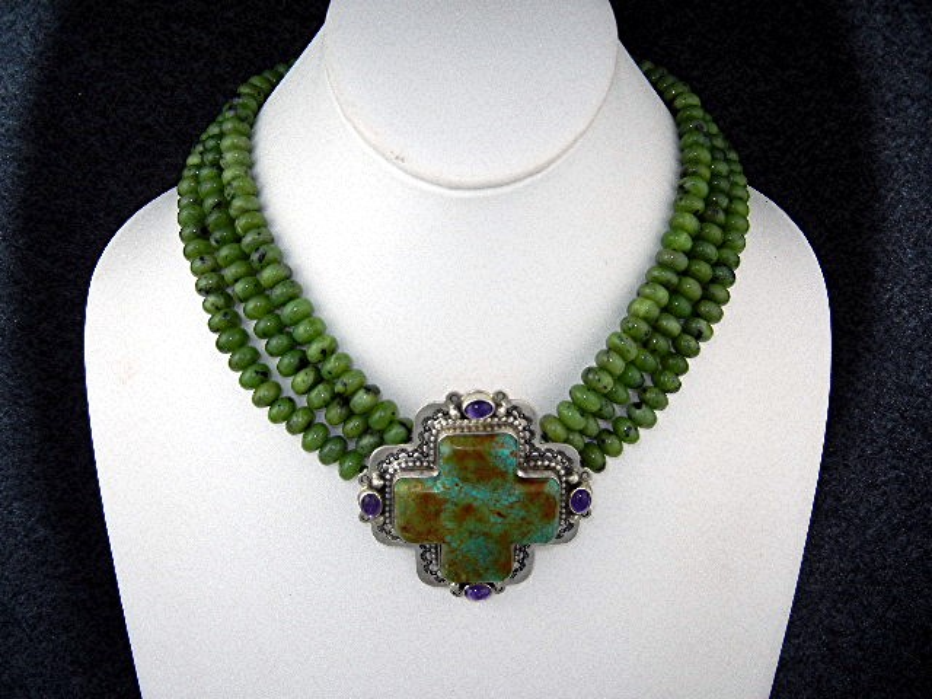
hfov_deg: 60.0
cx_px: 466
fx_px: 808
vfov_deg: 46.8
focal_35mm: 30
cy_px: 350
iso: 160
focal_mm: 5.4
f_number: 3.5
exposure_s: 1/42.3
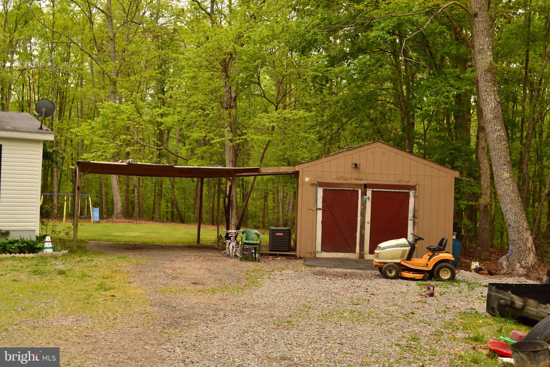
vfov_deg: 34.2
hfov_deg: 49.6
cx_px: 275
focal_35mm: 39
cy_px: 184
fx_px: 596
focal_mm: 26
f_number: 9
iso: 100
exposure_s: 1/6
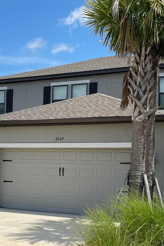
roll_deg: -1.7
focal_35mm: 54
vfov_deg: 36.7
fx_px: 369
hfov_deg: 25.0
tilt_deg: +3.0
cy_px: 152
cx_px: 63
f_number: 1.6
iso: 32
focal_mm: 5.1
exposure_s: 1/4202
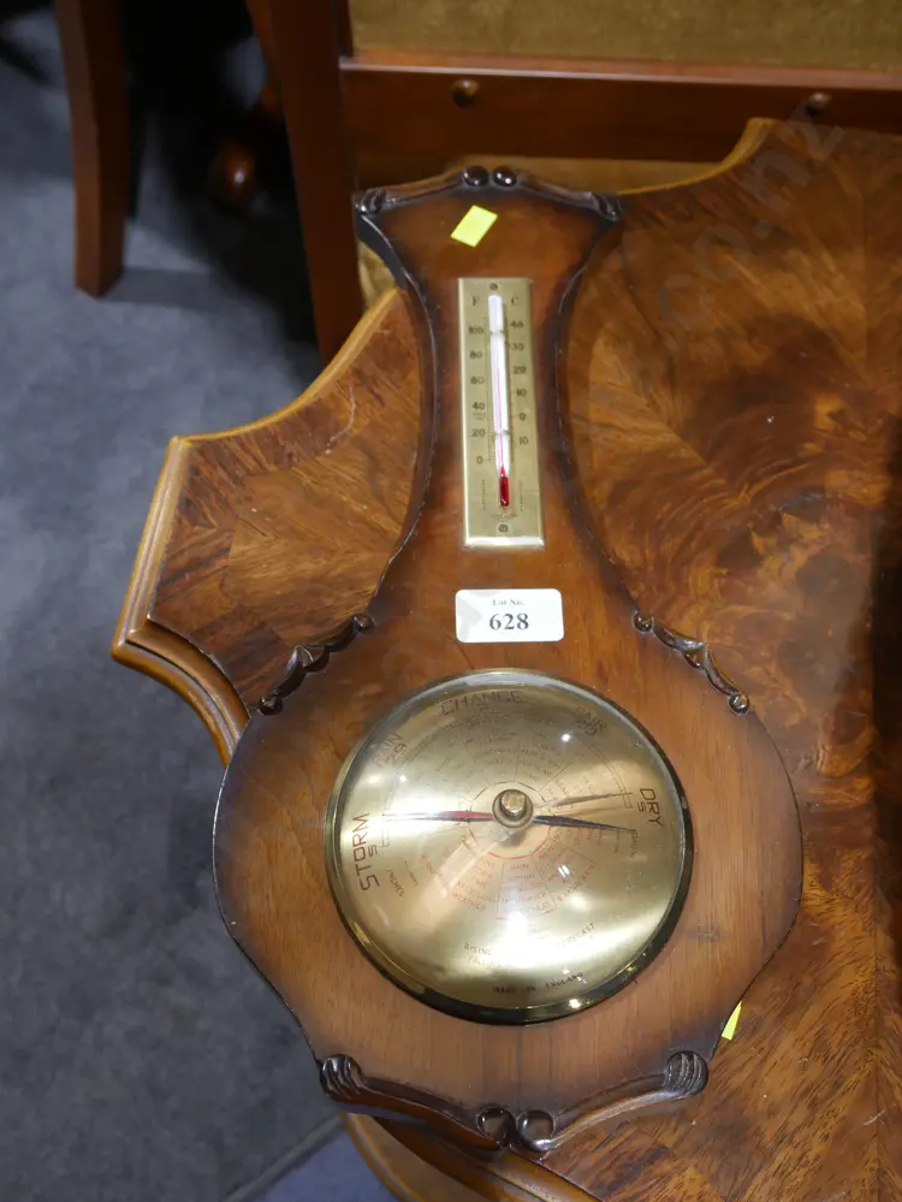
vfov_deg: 45.8
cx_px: 453
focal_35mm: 41
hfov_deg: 35.2
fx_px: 1424
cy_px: 609
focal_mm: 20
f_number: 5
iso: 640
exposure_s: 1/60
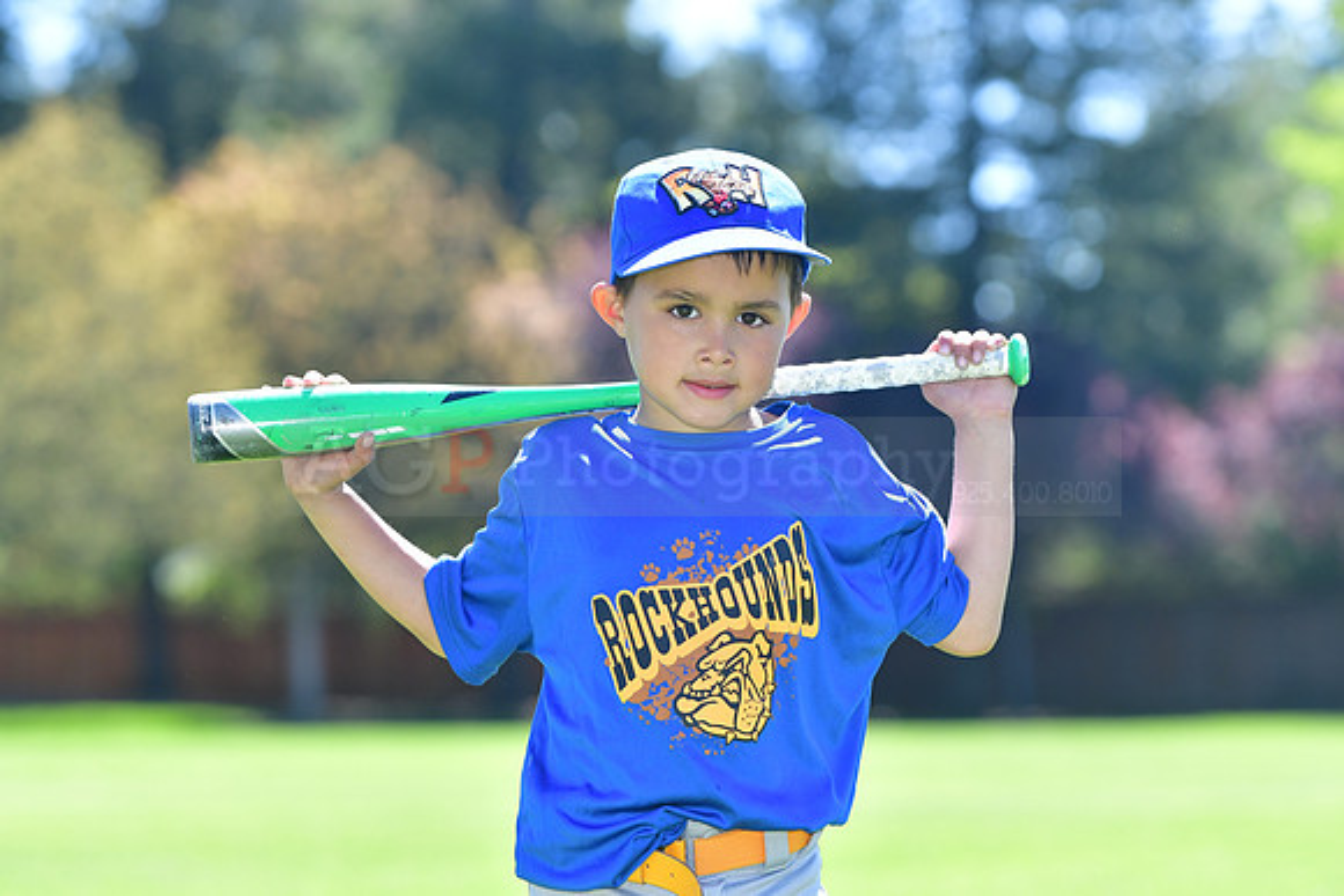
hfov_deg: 11.4
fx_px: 6721
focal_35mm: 180
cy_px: 448
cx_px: 672
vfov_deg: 7.6
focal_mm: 120
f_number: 4.5
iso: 400
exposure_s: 1/1000
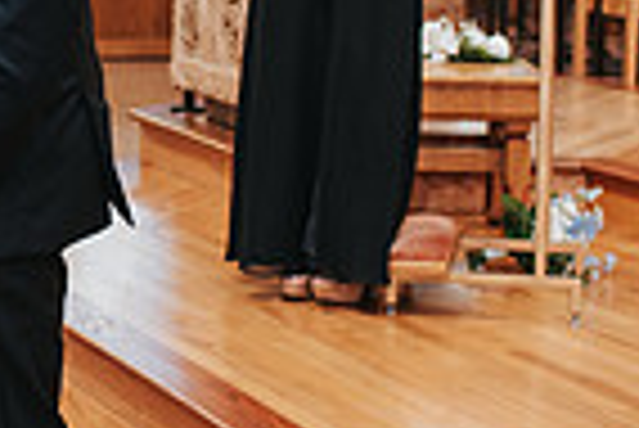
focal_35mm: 146
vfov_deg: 9.4
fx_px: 2594
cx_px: -216
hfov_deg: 13.5
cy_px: 34
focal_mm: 35
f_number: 2.8
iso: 640
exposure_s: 1/125
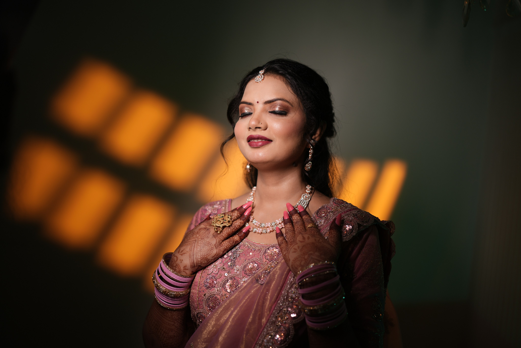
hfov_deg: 54.4
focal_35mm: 35
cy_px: 174
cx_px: 260
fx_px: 507
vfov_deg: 37.9
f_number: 1.4
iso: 125
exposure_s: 1/200
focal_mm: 35
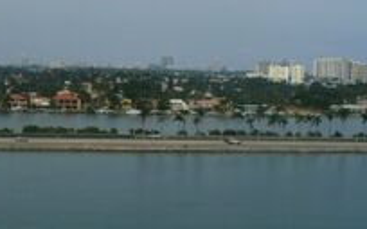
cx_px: 50
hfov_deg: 26.1
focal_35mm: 77
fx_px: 769
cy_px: 110
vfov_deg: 16.9
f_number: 5.6
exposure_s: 1/500
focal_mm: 6.1
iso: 80
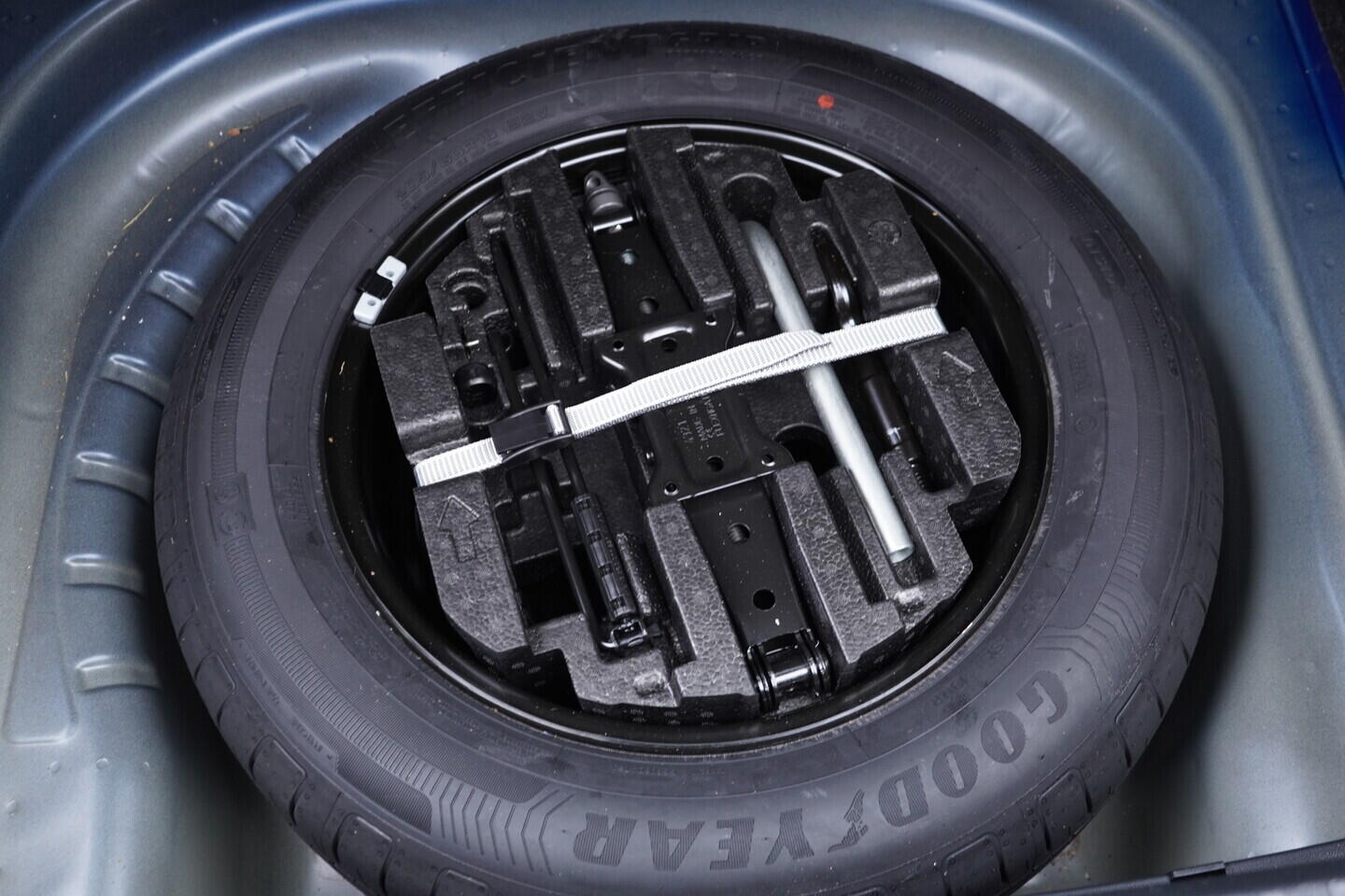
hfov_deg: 53.1
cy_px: 448
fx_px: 1345
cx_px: 672
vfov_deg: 36.9
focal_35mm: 36
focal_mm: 24
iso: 500
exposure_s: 1/40
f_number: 2.8
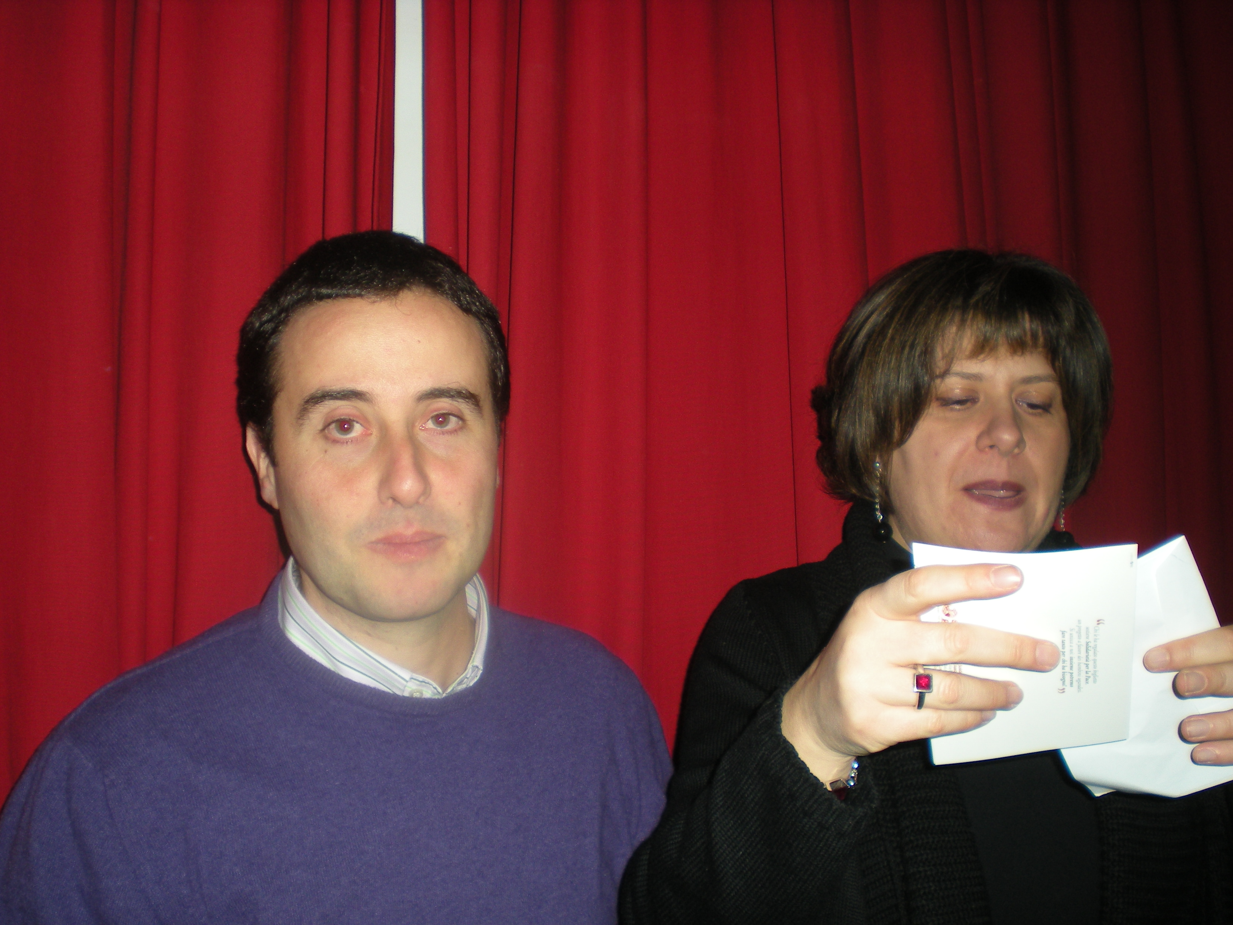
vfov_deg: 37.7
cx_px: 616
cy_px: 462
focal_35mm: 38
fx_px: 1354
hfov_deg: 49.0
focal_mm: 6.3
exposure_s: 1/60
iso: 92
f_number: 3.1
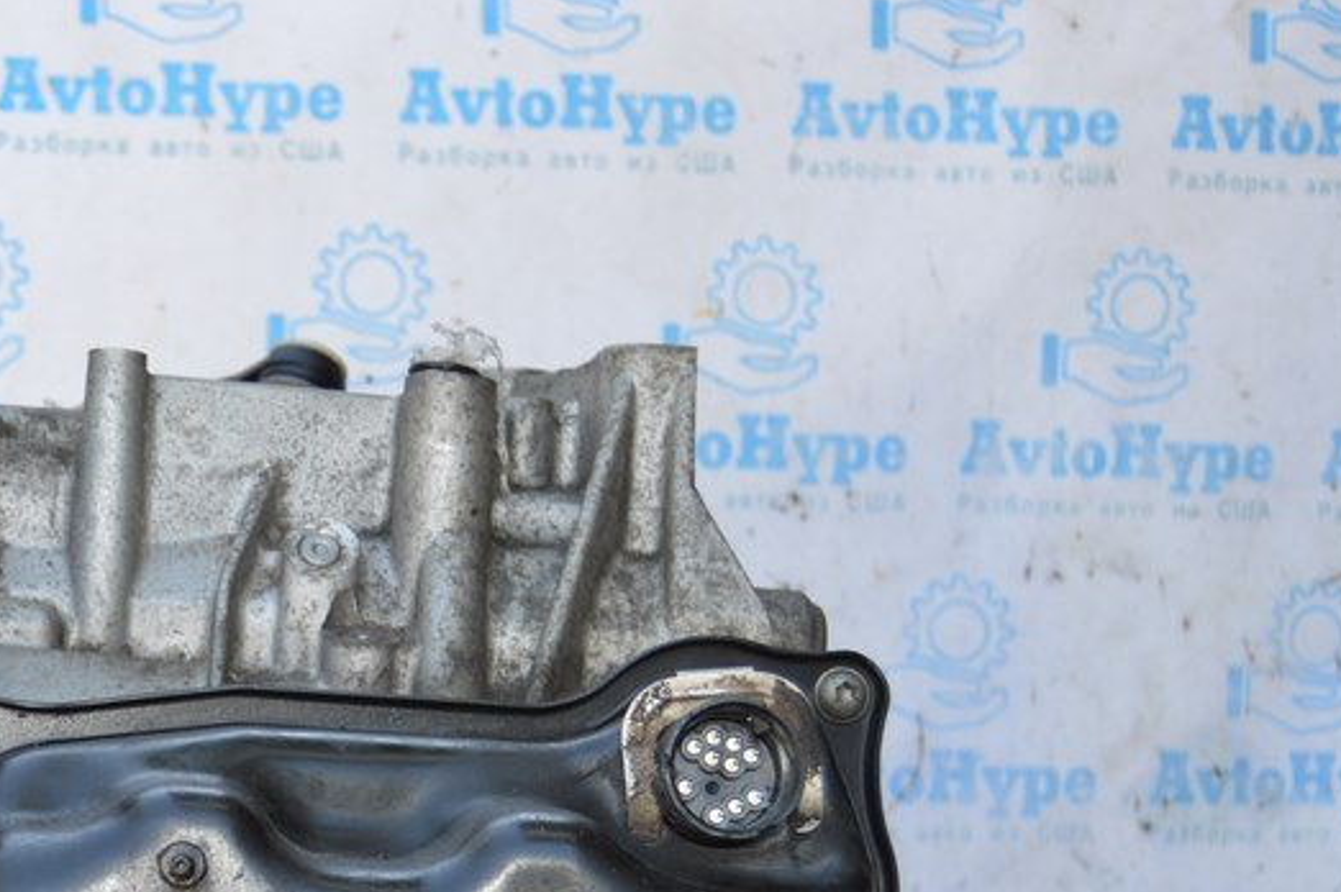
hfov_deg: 21.7
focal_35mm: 91
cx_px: 62
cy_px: 863
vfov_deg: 14.8
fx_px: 3387
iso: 180
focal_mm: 31
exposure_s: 1/125
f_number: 4.2
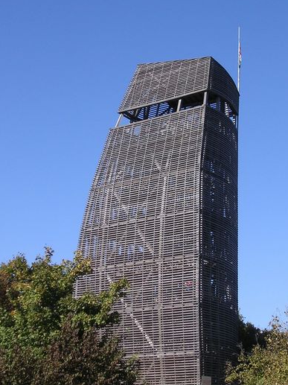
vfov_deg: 23.6
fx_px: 922
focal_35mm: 83
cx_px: 154
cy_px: 196
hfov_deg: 17.8
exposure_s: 1/537
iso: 100
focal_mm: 10.2
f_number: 3.6
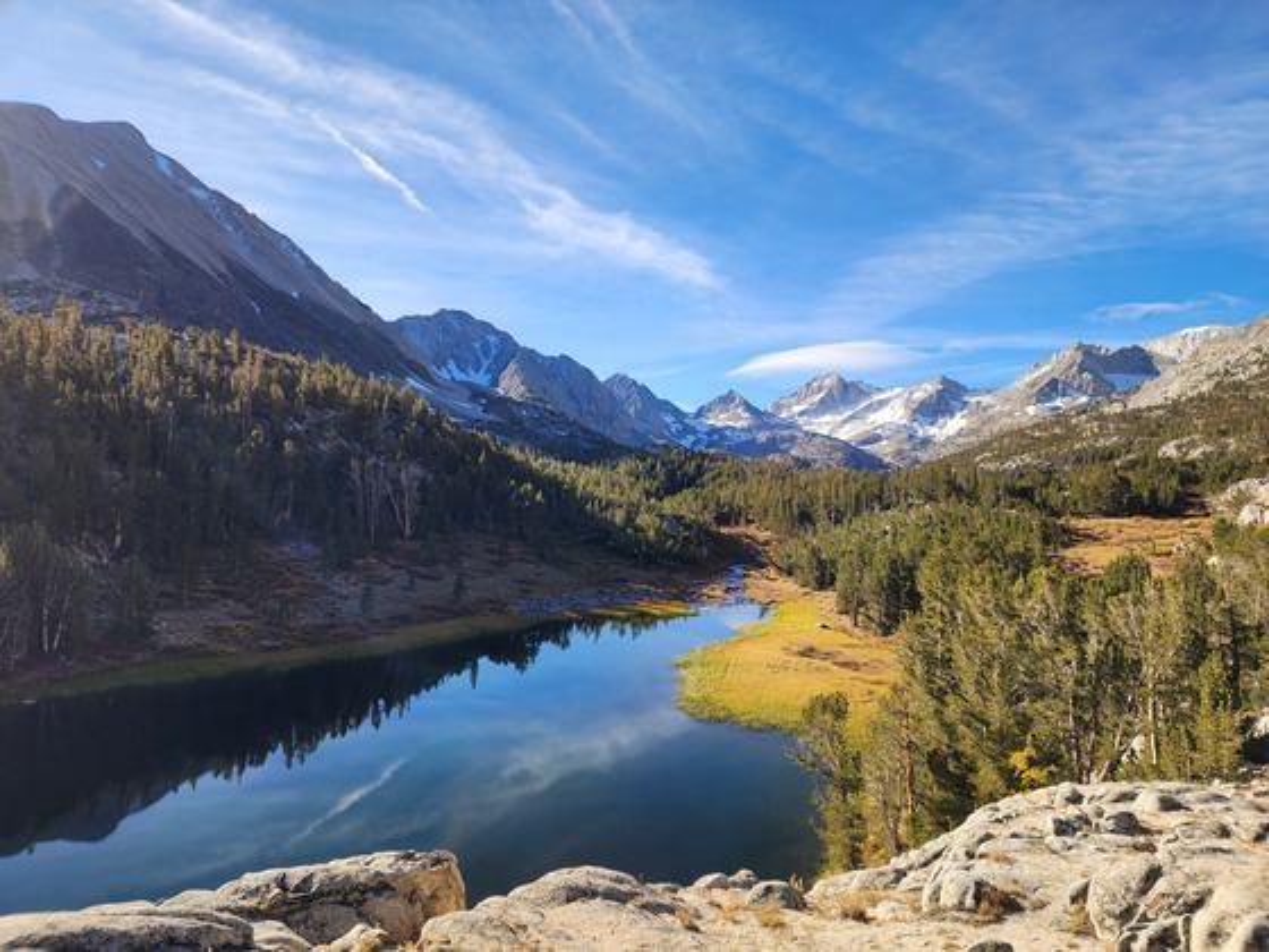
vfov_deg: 58.9
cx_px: 634
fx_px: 843
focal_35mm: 23
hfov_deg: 73.9
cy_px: 476
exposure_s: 1/180
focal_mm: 6.4
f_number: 1.8
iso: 20
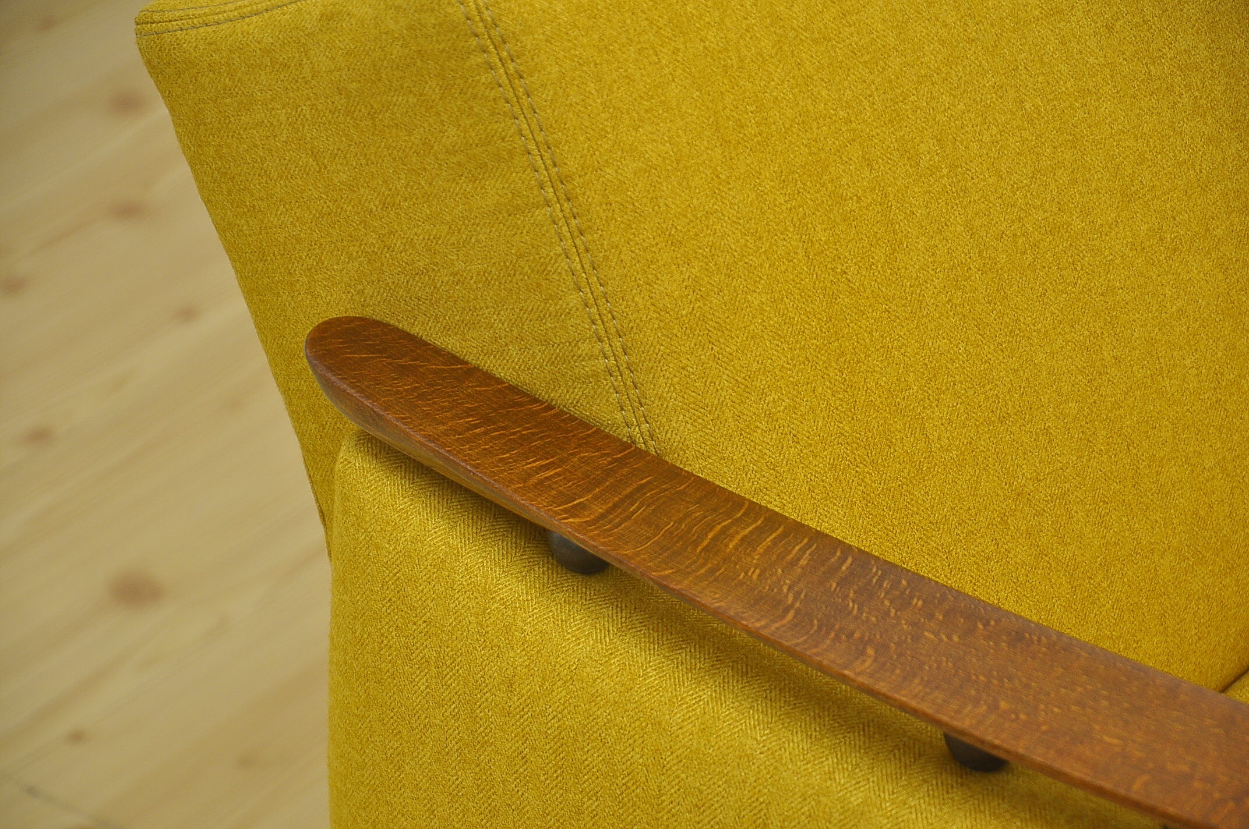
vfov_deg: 8.7
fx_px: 5458
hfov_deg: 13.1
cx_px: 624
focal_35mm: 158
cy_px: 414
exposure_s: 1/125
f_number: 5.6
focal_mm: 105
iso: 400
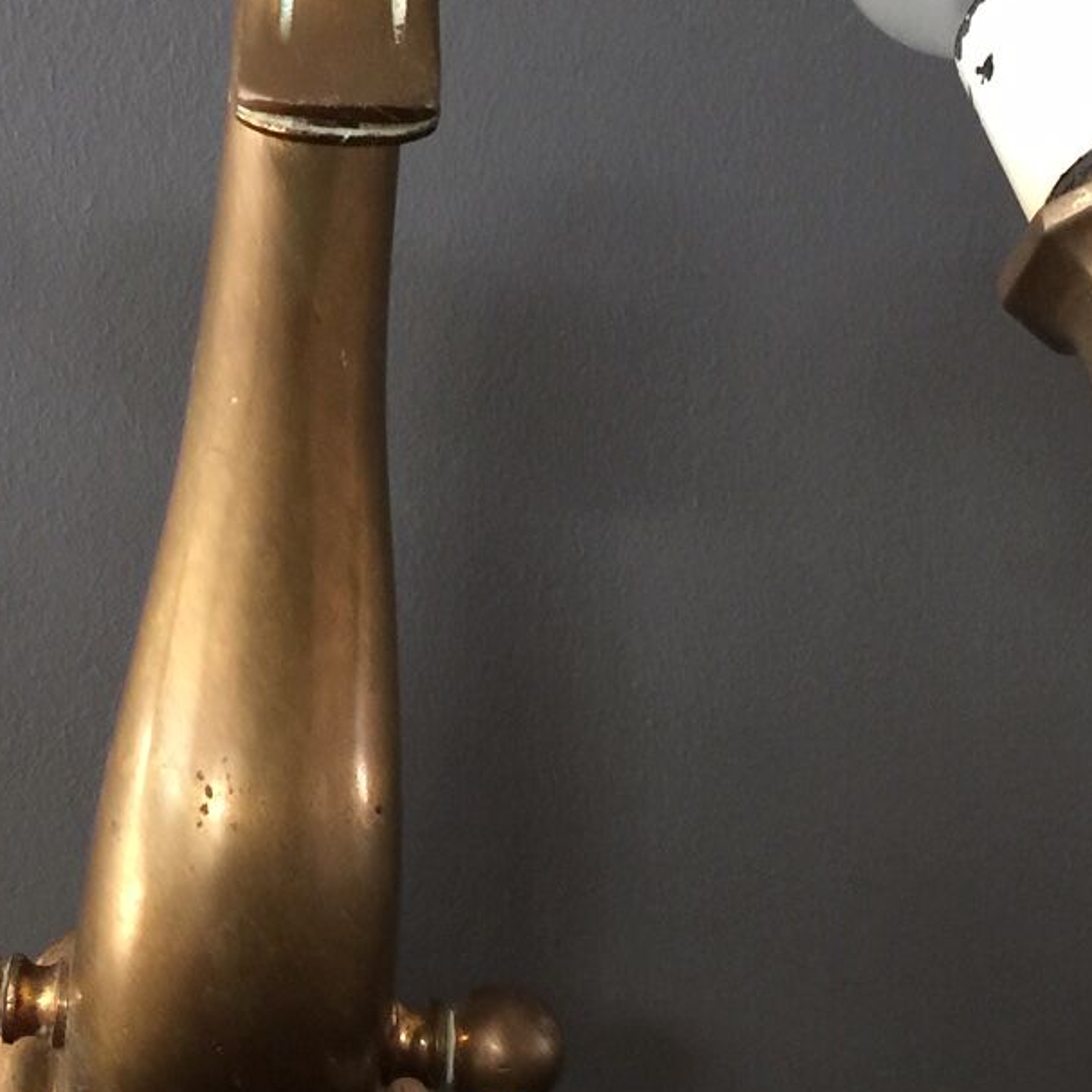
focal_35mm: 69
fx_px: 2463
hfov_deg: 24.6
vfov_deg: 25.0
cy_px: 658
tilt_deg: +2.8
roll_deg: -3.2
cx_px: 238
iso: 64
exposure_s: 1/4
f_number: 2.2
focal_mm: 4.15
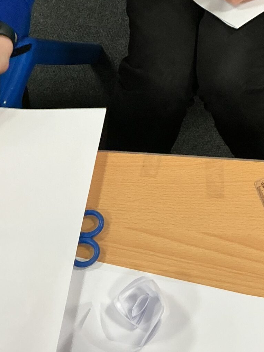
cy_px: -37
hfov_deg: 19.8
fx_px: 742
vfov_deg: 24.8
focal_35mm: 73
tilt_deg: -51.4
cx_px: 232
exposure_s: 1/60
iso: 125
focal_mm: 3
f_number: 1.8
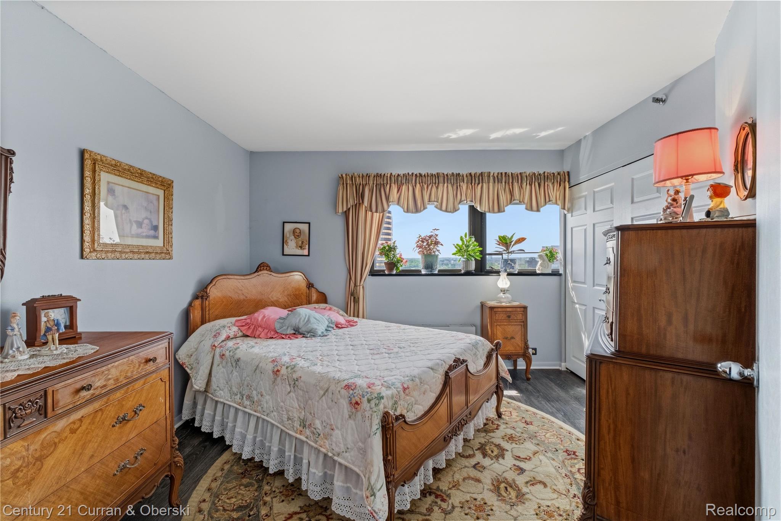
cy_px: 260
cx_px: 390
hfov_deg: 100.4
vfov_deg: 77.3
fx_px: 325
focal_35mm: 15
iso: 500
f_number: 8
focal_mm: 10
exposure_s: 1
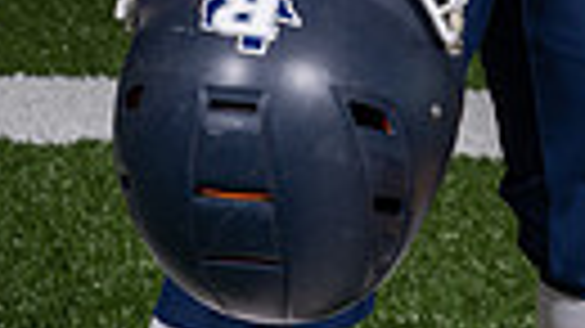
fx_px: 3039
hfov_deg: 11.0
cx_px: 428
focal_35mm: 196
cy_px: -544
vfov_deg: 5.9
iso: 200
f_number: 5.6
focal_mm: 54
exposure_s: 1/200
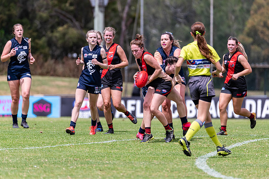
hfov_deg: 4.6
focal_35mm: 450
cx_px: 134
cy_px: 90
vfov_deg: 3.1
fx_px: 3363
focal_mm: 450
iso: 800
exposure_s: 1/3200
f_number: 6.3
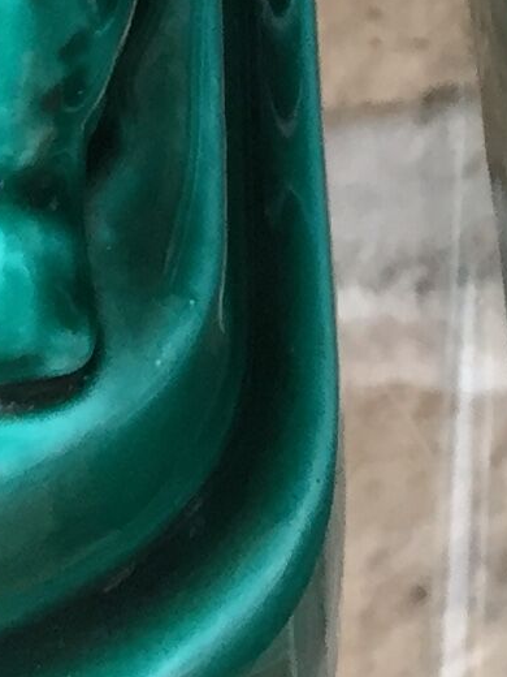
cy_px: -779
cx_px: 512
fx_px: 3554
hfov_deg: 8.1
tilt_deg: -24.1
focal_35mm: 182
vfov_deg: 9.9
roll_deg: -2.5
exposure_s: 1/33
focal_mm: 4.15
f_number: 2.2
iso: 80
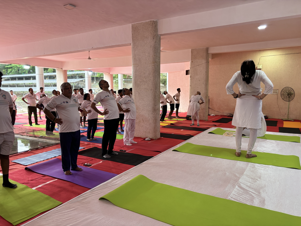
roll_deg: +0.4
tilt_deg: -5.2
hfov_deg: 67.3
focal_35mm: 26
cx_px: 150
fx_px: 226
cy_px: 113
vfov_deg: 53.1
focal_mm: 5.96
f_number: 1.6
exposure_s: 1/50
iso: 125
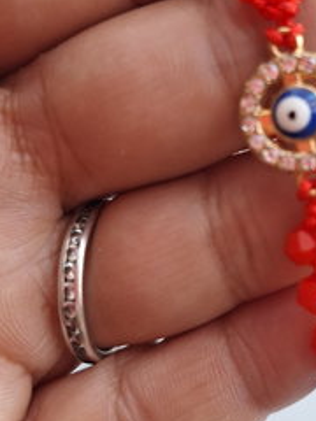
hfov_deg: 27.6
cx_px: 281
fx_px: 621
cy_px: 182
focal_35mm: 51
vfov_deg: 37.4
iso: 50
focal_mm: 5.54
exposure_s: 1/50
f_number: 1.8
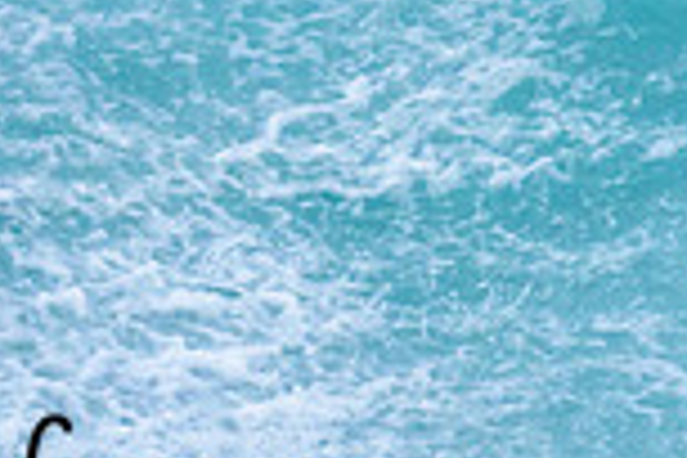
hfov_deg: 0.6
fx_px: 66557
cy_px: 438
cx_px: 109
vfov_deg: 0.4
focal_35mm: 3488
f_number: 11
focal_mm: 660
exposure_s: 1/1600
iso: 2200
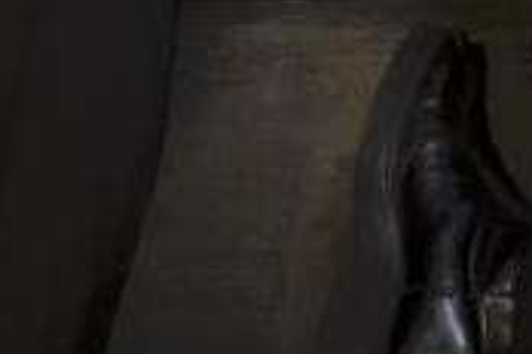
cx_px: 1064
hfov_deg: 11.3
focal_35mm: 165
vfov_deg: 7.8
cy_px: -475
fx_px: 2438
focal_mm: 28
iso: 400
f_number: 1.7
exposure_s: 1/30
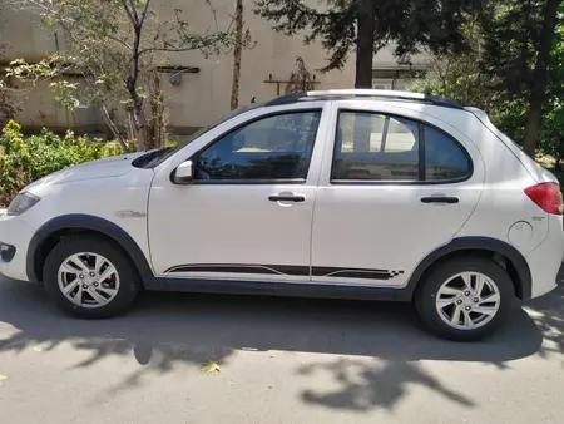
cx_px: 282
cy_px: 212
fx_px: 424
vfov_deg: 53.1
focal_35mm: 26
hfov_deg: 67.3
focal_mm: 3.59
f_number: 1.8
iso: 100
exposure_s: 1/671
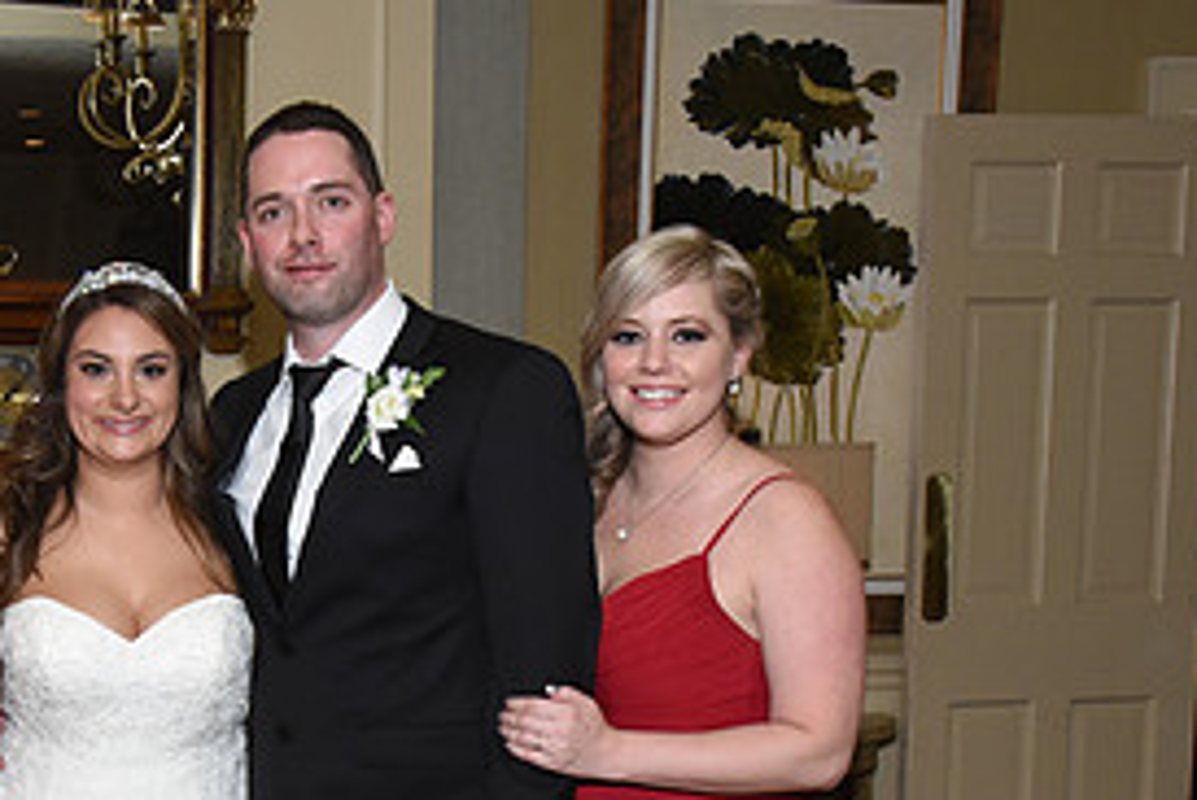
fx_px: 2462
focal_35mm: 74
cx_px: 210
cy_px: 776
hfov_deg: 26.7
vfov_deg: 18.0
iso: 2500
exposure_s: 1/100
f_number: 13
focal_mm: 35
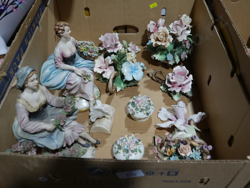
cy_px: 94
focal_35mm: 34
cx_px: 125
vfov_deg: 41.8
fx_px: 246
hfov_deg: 53.9
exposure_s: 1/80
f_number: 4
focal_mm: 17
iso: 200
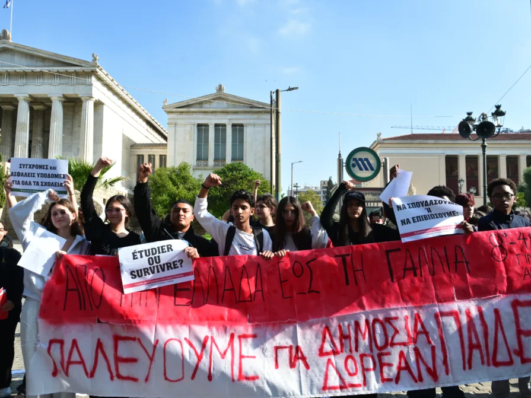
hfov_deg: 55.3
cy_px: 200
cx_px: 275
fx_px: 506
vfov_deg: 42.9
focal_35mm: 33
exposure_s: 1/800
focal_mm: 30
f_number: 6.3
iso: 400
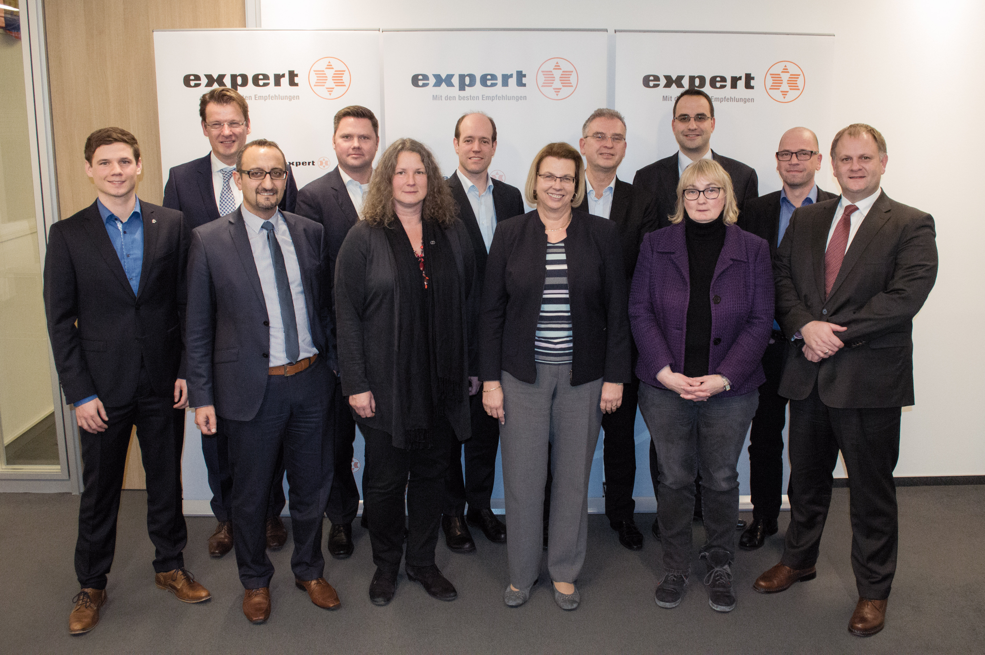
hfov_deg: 62.0
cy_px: 328
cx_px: 492
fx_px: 820
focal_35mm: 30
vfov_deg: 43.5
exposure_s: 1/60
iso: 5000
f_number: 6.3
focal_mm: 20
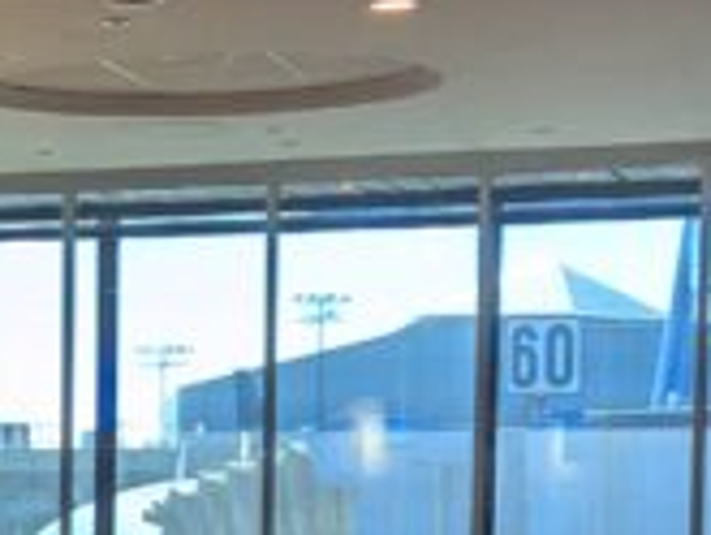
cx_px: -353
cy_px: 852
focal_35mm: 149
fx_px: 3063
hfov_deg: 12.6
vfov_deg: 9.6
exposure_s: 1/120
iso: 95
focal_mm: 6.81
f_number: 1.85
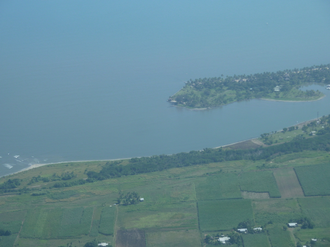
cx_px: 165
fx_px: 1058
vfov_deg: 13.3
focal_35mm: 111
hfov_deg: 17.7
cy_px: 124
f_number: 4.4
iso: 80
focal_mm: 18.2
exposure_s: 1/320
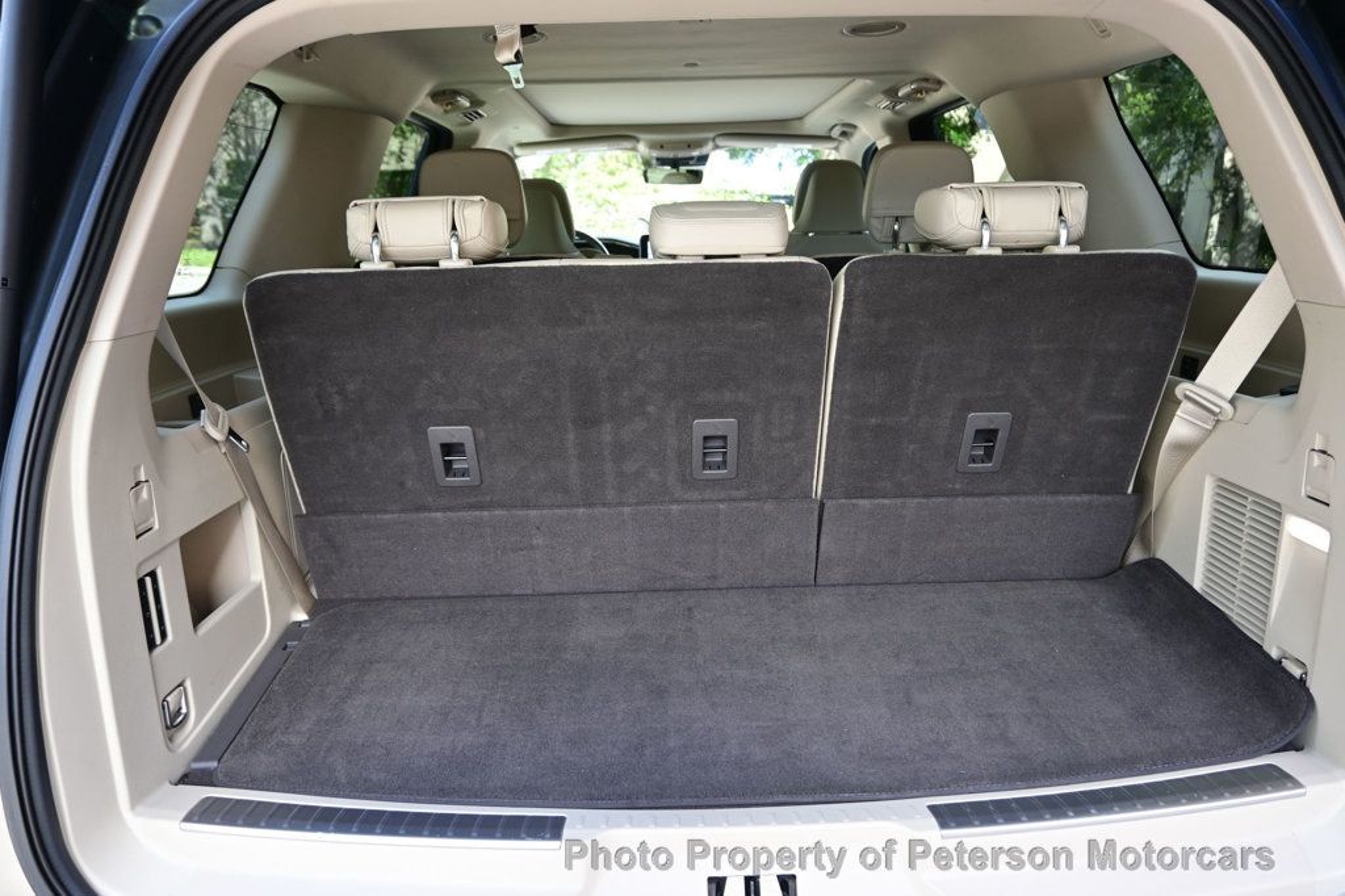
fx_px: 952
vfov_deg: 50.4
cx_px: 672
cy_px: 448
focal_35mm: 26
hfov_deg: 70.5
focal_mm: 17
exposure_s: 1/50
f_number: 3.5
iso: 100
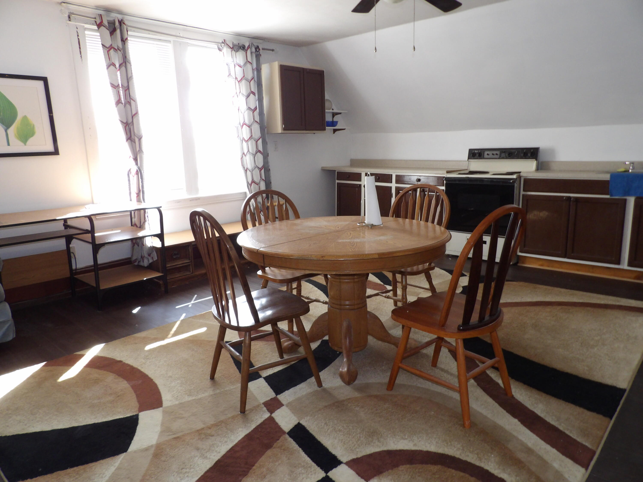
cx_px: 322
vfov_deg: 56.8
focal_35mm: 24
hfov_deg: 71.6
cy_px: 241
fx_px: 446
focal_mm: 4.3
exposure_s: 1/33
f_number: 3.2
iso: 200
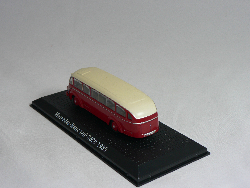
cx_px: 125
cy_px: 94
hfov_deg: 28.6
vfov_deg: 21.6
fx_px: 491
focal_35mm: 68
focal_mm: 11.4
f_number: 3.2
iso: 80
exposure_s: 1/60
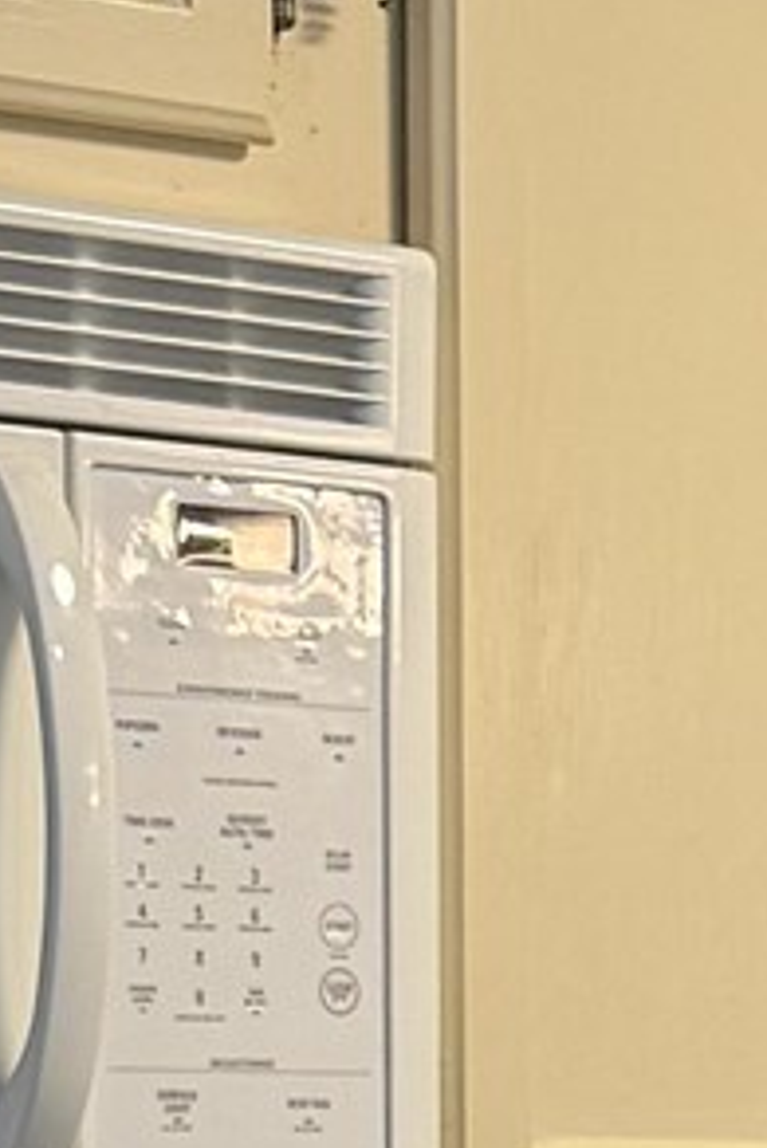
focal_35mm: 197
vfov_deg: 10.2
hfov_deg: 6.6
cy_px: 1612
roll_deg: -0.9
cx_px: 1963
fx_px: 6288
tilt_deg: -4.4
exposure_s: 1/60
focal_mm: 6.76
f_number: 1.78
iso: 125
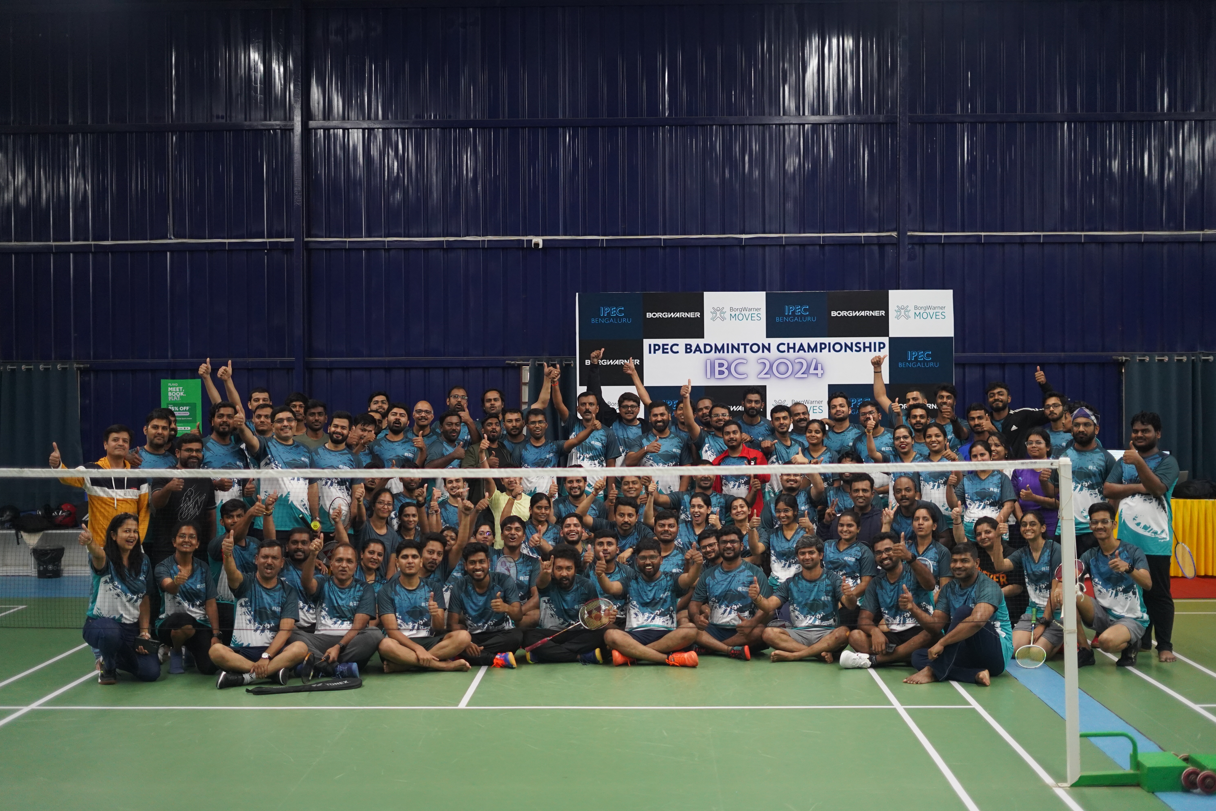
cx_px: 608
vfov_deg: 27.0
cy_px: 406
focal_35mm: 50
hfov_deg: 39.6
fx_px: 1689
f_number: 1.8
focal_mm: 50
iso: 3200
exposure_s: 1/1000
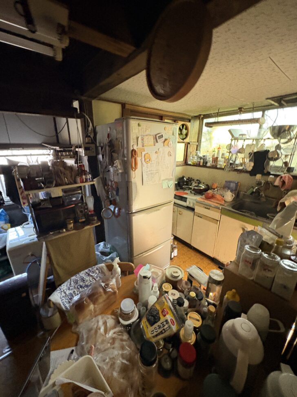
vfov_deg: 102.1
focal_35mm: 14
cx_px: 148
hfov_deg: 85.7
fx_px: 160
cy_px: 198
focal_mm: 2.22
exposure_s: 1/40
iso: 640
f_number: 2.2
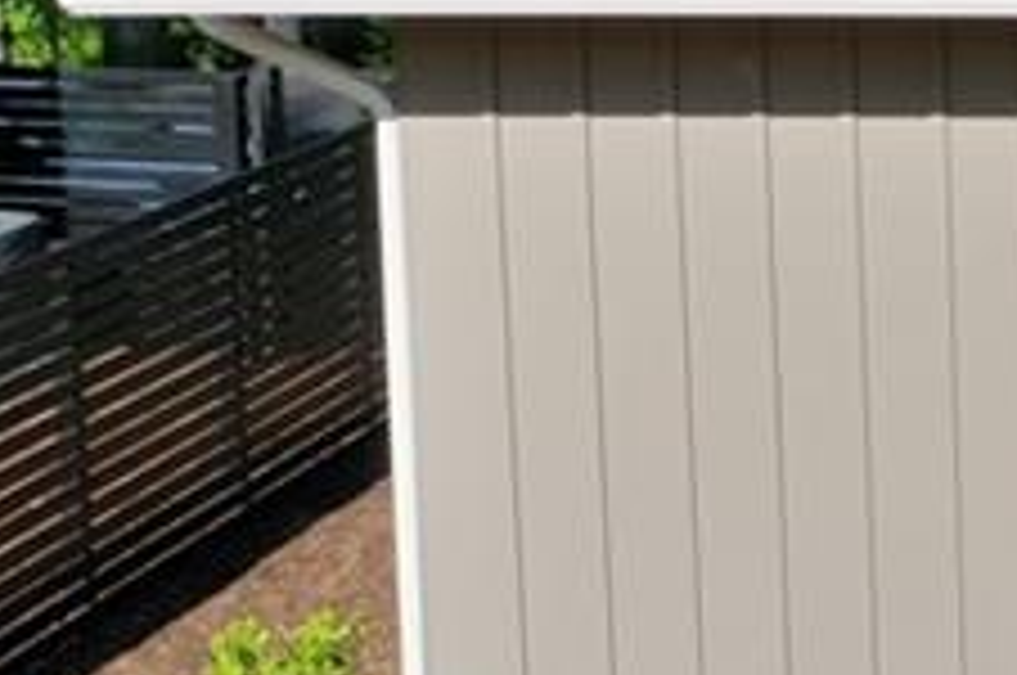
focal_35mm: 127
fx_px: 3583
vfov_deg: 10.6
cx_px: 1724
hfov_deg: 14.5
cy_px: -108
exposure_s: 1/320
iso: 100
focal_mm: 10.26
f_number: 5
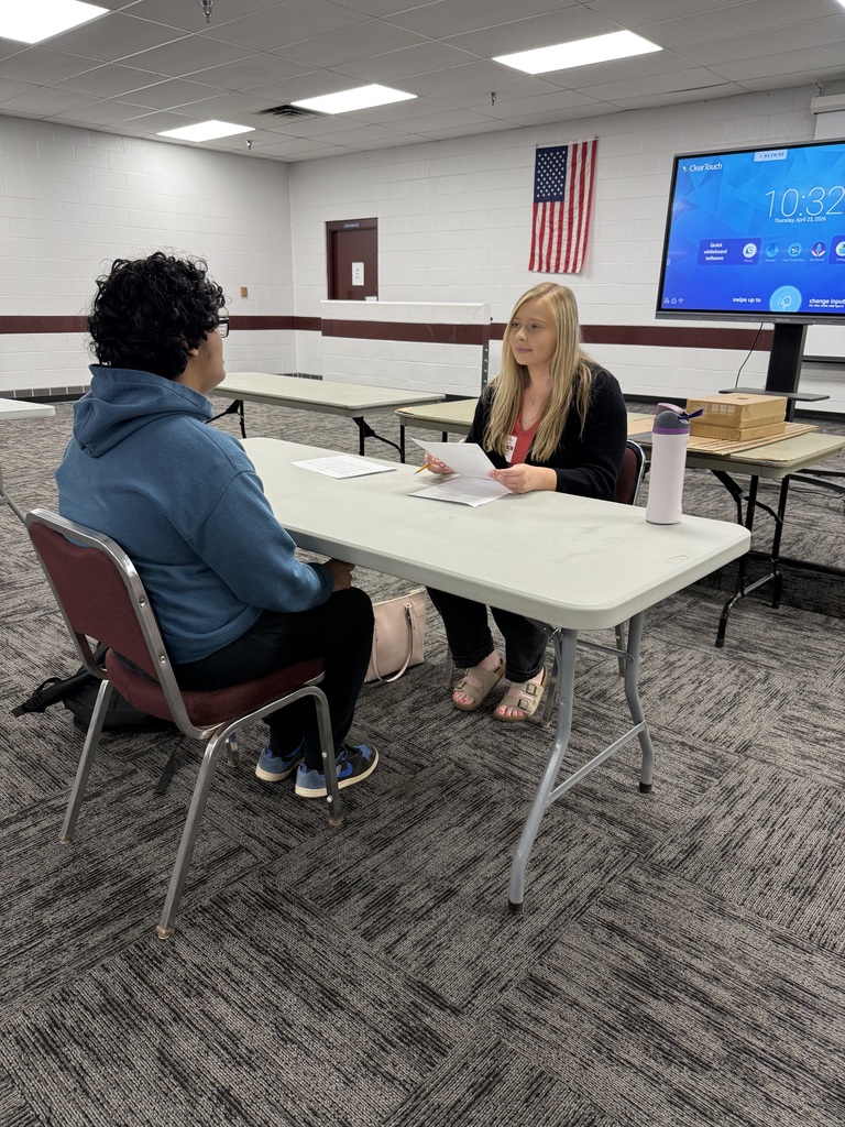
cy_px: 564
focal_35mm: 24
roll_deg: -1.6
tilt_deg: -18.3
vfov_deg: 71.6
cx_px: 422
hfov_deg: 56.8
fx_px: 781
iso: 125
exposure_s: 1/60
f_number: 1.78
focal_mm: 6.76
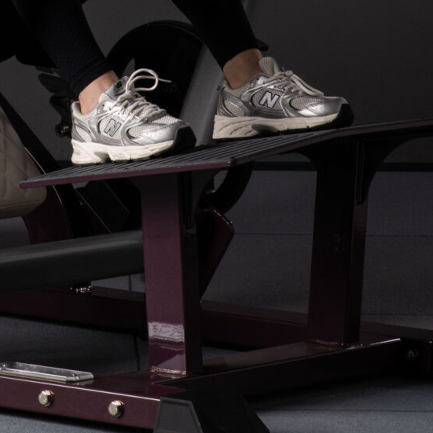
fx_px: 4755
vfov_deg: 5.2
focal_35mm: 336
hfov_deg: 5.2
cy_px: -292
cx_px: -48
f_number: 16
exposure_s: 1/160
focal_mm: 85
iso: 250
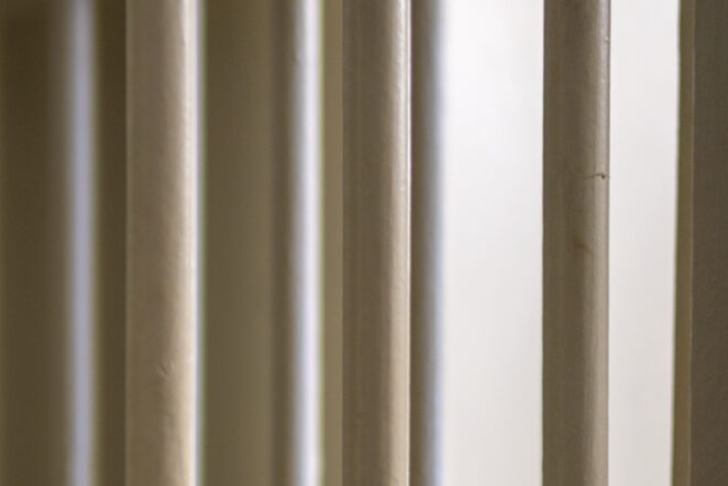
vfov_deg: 12.3
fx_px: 2205
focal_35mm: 109
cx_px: -302
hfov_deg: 17.2
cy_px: 582
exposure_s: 1
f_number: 1.4
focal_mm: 35
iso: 100
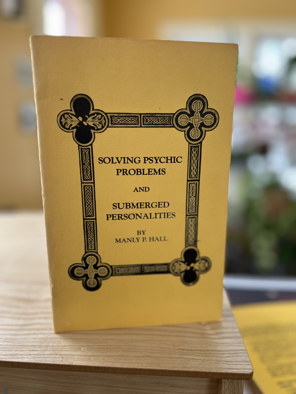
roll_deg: -0.4
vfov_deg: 67.3
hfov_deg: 53.1
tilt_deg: -11.9
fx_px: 296
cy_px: 197
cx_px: 148
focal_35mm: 26
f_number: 1.5
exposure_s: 1/121
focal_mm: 5.7
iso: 100
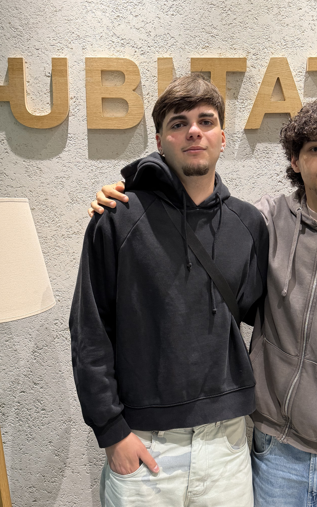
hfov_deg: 35.2
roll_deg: -0.6
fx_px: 498
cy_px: 253
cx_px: 187
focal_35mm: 36
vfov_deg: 54.0
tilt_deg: -9.3
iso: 320
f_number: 1.78
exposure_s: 1/60
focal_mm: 6.76
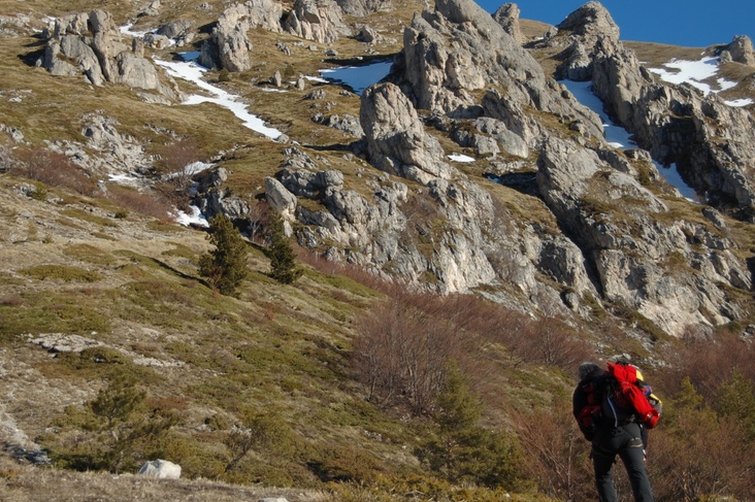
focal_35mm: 82
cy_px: 206
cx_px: 286
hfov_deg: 24.7
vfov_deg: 16.6
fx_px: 1719
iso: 200
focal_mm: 38
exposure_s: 1/1000
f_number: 5
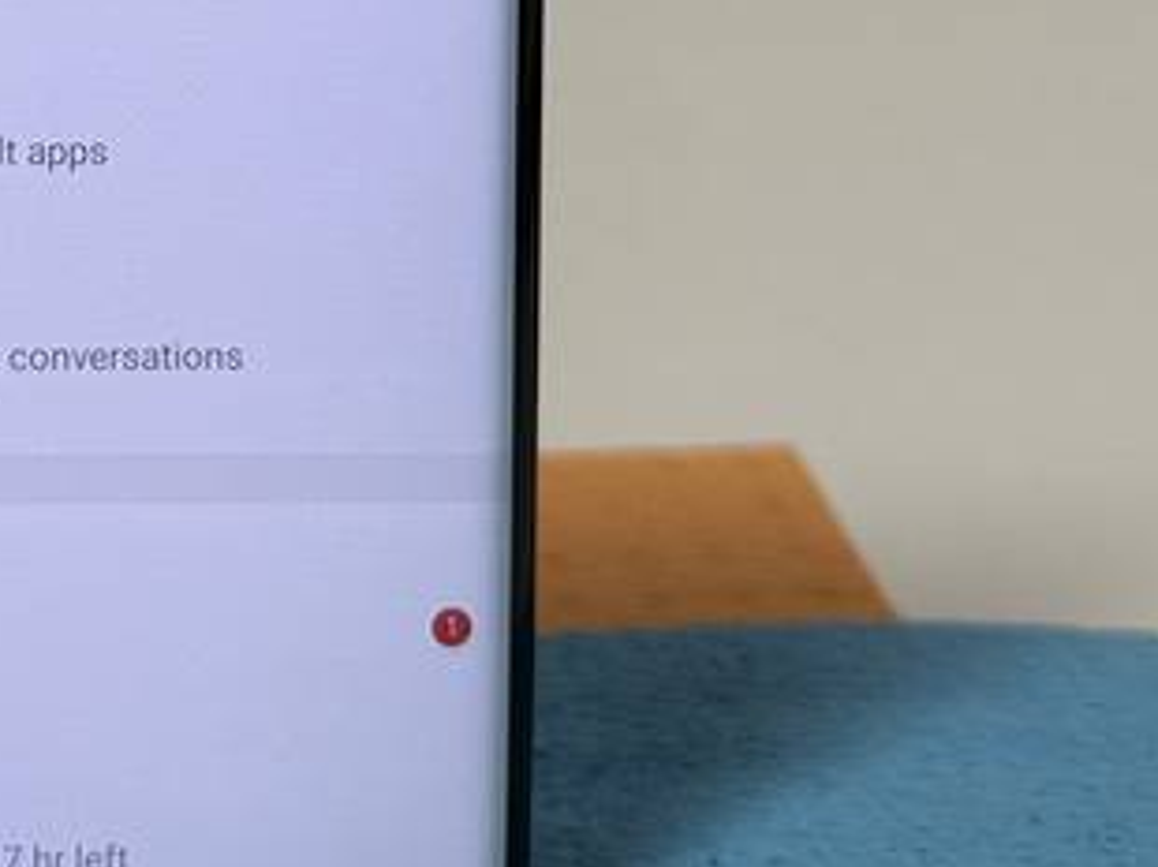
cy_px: -228
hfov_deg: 22.7
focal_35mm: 84
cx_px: 105
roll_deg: +1.6
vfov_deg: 16.7
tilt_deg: -6.4
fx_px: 2808
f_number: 1.5
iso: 40
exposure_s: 1/197
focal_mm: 5.7
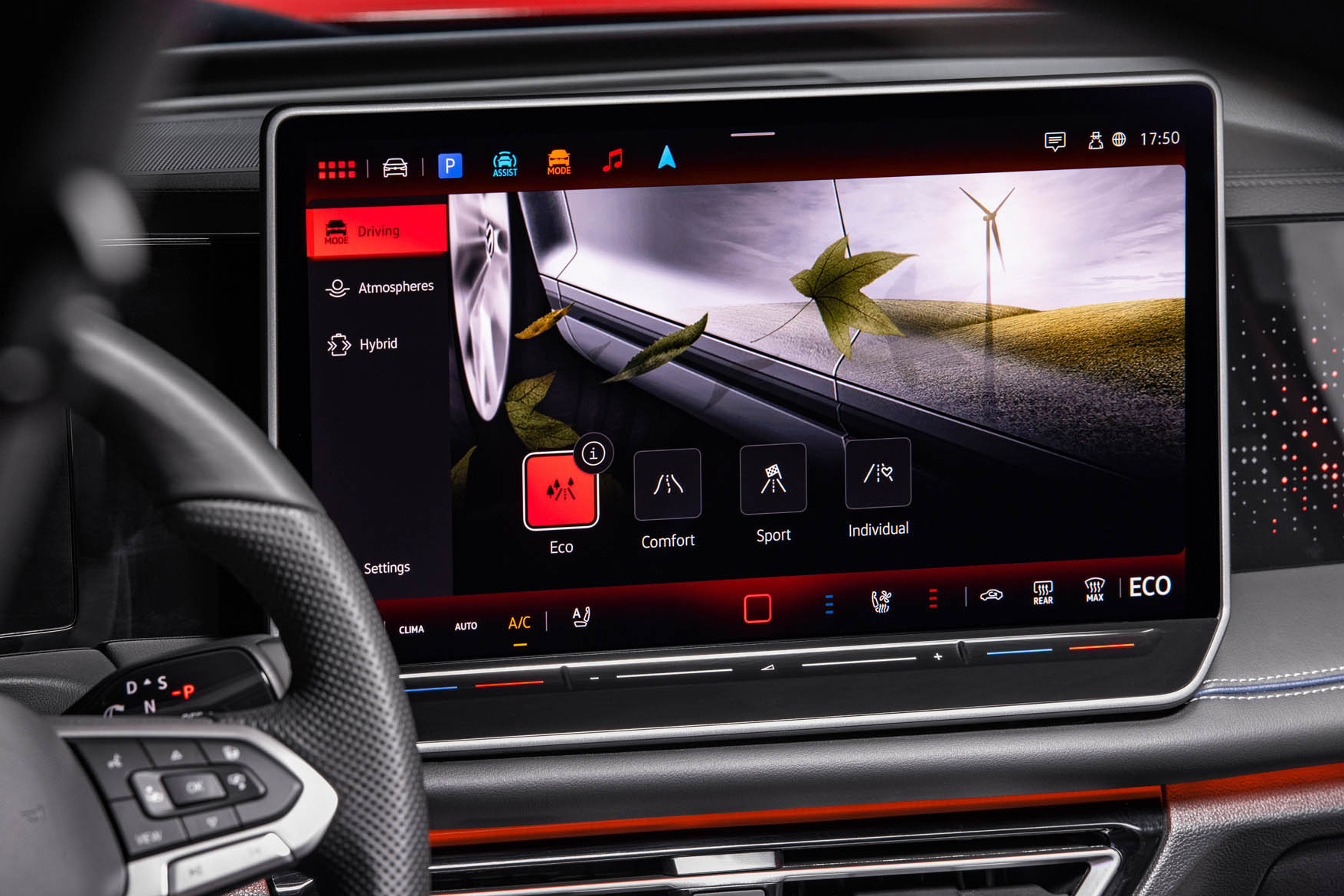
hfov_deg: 11.7
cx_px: 613
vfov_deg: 7.8
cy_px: 428
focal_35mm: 175
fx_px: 6533
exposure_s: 1/160
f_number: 9
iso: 1000
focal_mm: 160
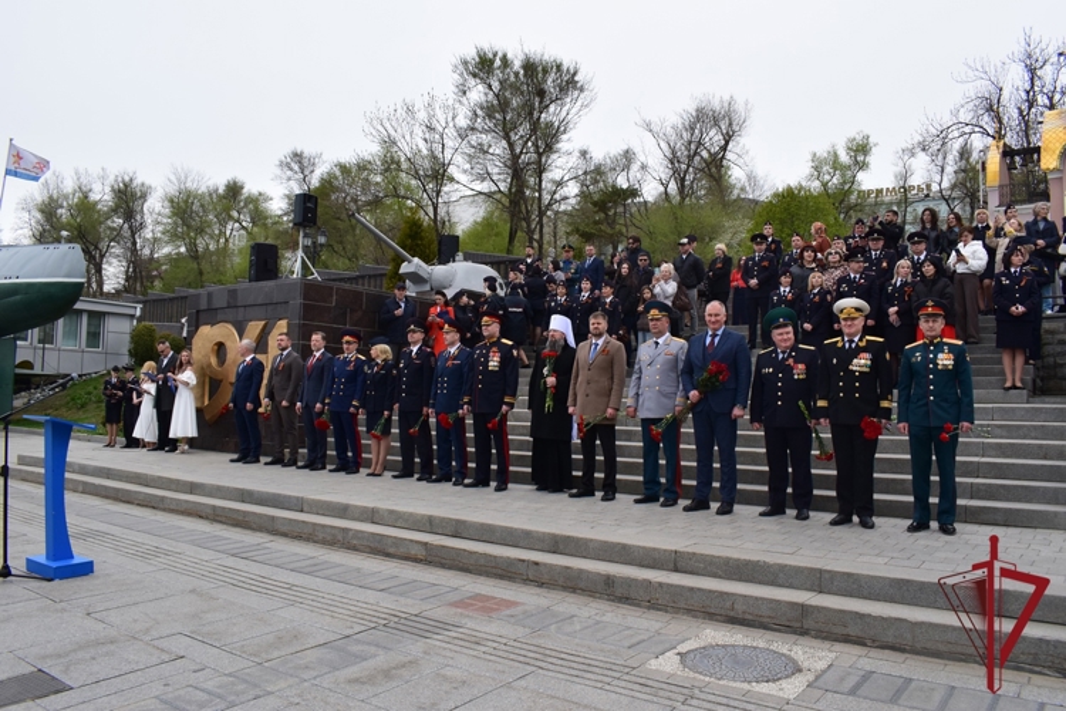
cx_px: 533
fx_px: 799
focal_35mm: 27
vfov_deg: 47.9
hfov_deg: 67.4
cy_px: 356
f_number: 11
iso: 640
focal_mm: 18
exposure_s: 1/500
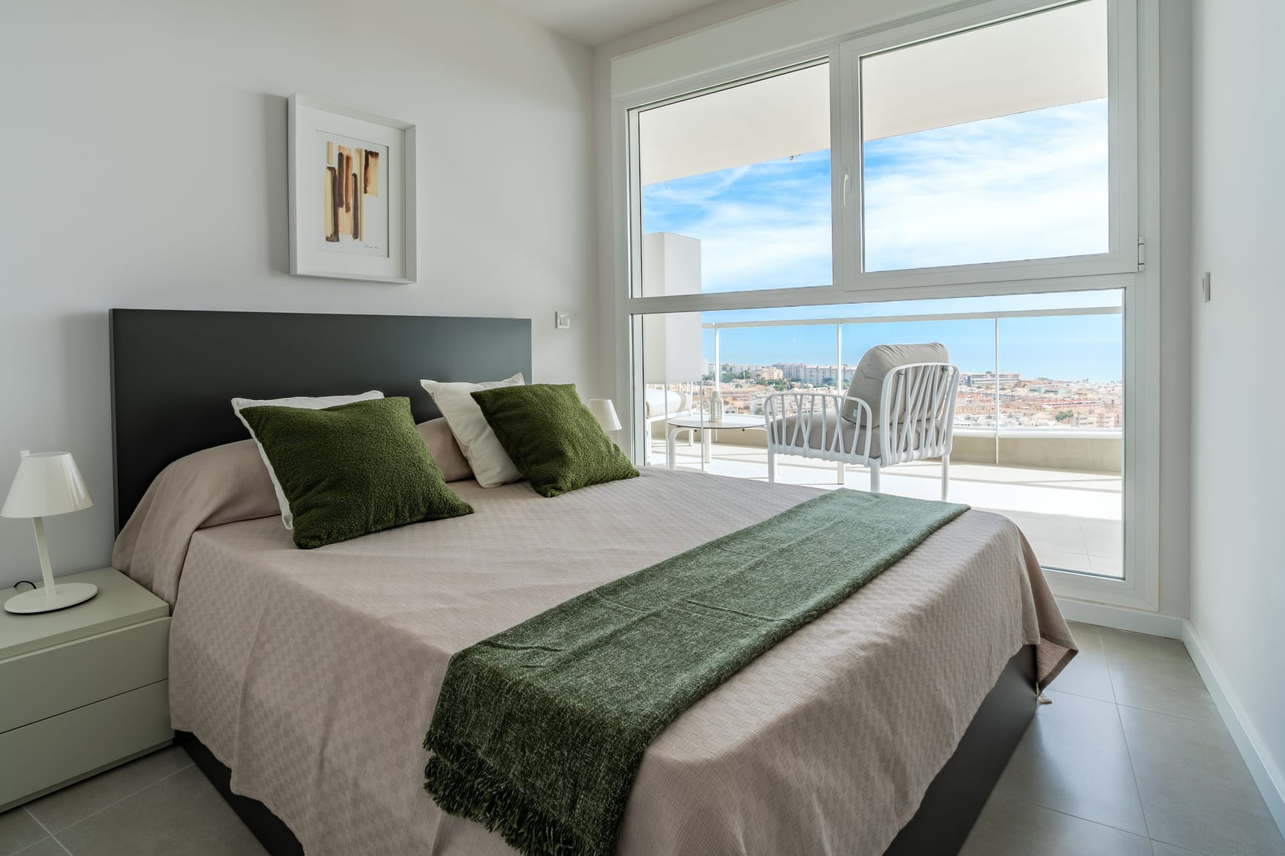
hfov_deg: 86.2
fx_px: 678
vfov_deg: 64.1
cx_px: 541
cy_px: 354
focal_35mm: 19
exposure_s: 1/320
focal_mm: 16
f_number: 8
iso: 100
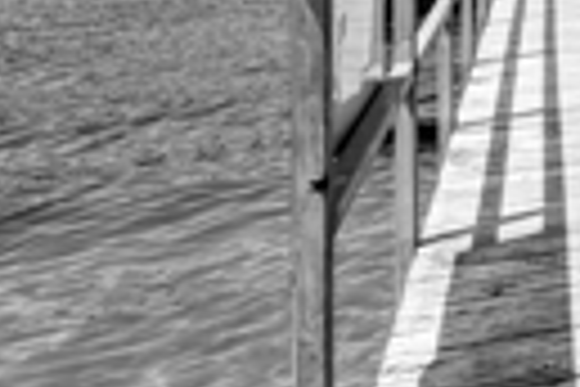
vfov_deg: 18.7
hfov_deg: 18.7
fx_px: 1047
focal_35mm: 65
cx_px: 1173
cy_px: -180
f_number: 9
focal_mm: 14
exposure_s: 1/2000
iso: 400
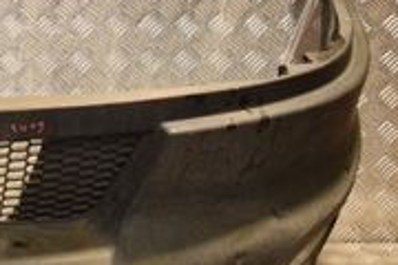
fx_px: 1415
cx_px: -256
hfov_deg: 14.5
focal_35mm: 128
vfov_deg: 10.6
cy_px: 20
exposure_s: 1/160
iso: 800
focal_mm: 24
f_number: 5
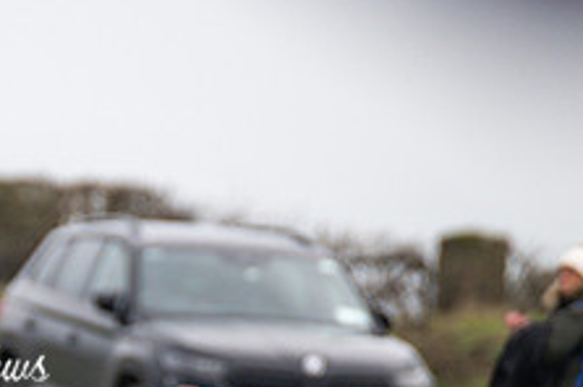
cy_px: 322
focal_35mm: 1171
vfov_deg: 1.2
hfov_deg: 1.8
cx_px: -128
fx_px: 18936
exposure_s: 1/1600
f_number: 2.8
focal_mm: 300
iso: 250
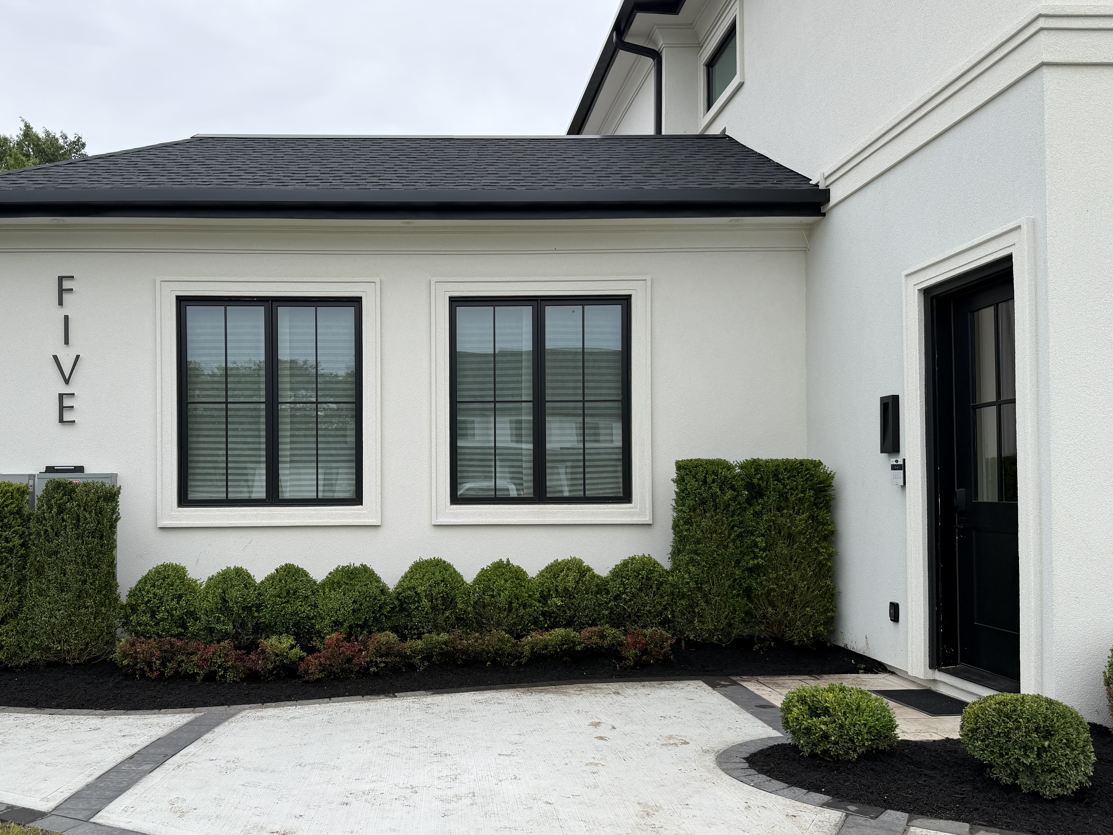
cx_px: 441
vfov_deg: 48.1
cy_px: 471
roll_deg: +0.2
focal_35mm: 29
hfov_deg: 61.1
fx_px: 932
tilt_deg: +0.5
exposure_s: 1/1949
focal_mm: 6.76
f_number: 1.78
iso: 80
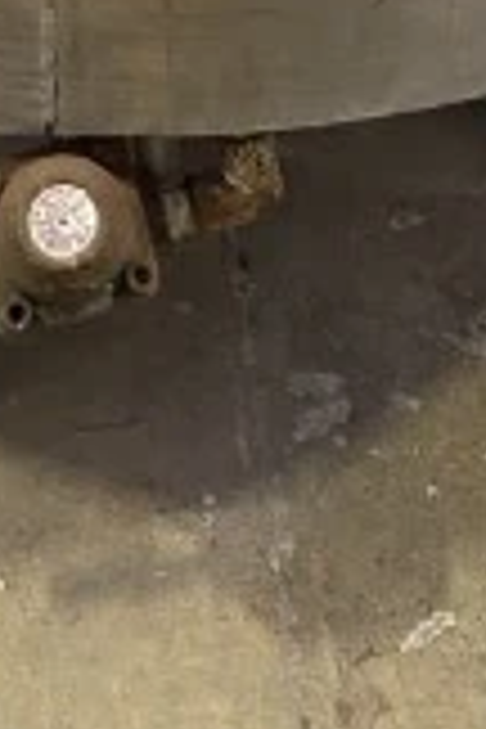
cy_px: -675
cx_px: 184
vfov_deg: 15.6
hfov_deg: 12.8
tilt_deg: -10.7
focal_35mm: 107
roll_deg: +1.9
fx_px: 2167
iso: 200
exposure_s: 1/60
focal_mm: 4.25
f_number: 1.8
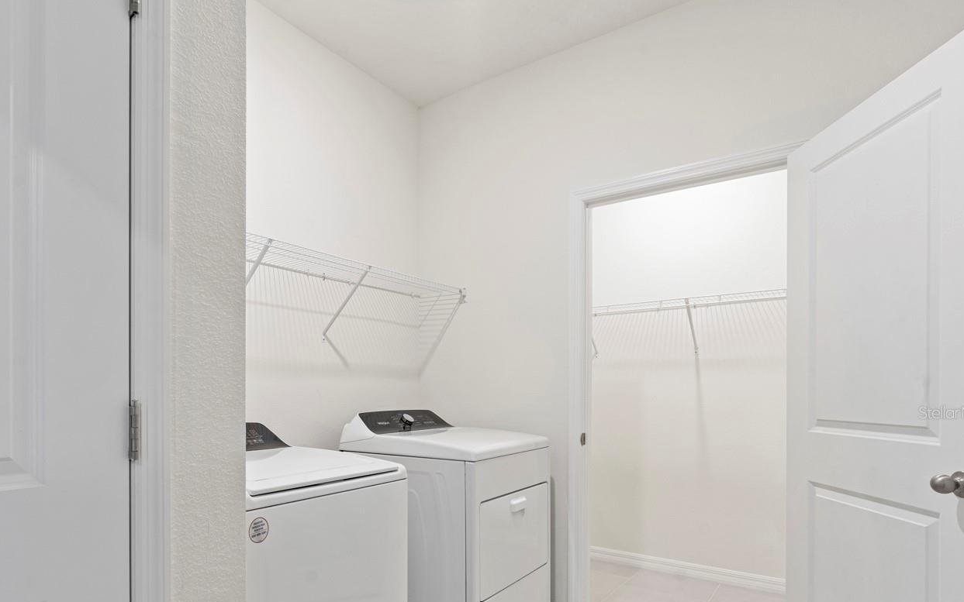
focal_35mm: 21
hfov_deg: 81.0
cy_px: 413
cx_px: 371
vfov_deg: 55.8
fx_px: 552
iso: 250
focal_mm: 16
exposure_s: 1.6
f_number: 8
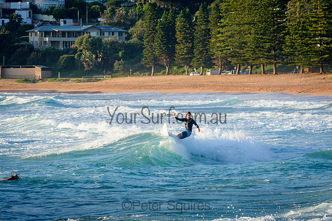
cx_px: 166
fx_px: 2182
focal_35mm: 237
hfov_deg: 8.7
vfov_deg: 5.8
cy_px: 110
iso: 720
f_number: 5.6
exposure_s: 1/2000
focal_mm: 155
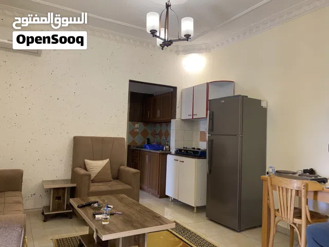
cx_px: 164
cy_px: 124
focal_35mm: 26
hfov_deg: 67.3
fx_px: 247
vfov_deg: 53.1
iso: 100
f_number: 1.8
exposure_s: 1/50
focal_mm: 4.25
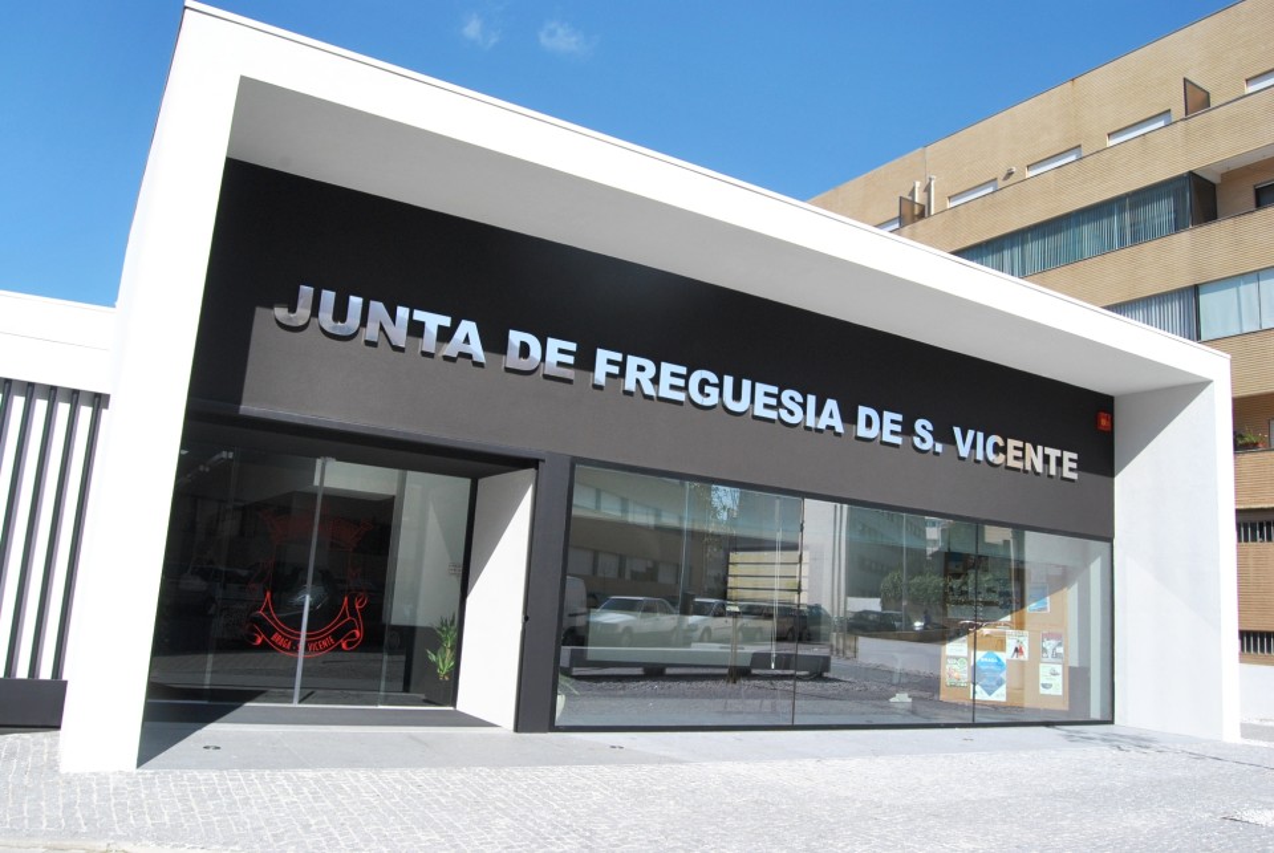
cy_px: 426
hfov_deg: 67.3
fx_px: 957
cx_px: 637
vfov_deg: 48.1
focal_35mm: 27
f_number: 11
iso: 400
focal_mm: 18
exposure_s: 1/500
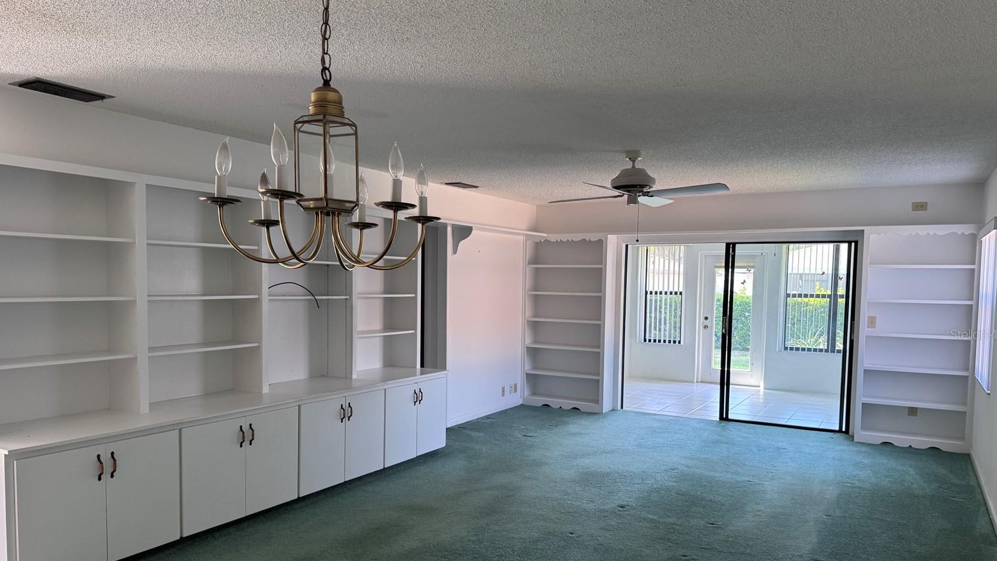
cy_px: 334
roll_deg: -1.1
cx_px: 496
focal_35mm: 27
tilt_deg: -4.1
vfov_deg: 42.7
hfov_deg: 69.8
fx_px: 714
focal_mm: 6.76
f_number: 1.78
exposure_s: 1/99
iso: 200
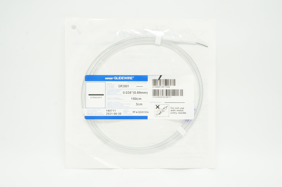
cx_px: 141
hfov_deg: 49.6
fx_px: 305
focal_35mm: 39
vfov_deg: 34.1
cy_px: 94
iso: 400
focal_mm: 26
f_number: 11
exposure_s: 1/15
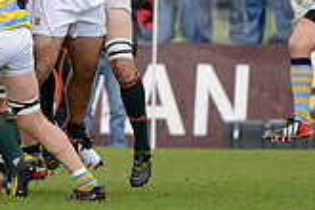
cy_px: -20
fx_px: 6002
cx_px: -55
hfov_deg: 3.0
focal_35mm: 686
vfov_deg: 2.0
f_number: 2.8
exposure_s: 1/500
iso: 400
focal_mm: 195
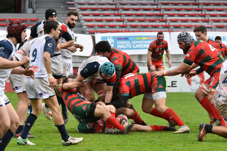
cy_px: 76
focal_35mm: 330
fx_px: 2080
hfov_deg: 6.2
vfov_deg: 4.2
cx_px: 114
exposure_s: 1/800
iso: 1000
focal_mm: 220
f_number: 8
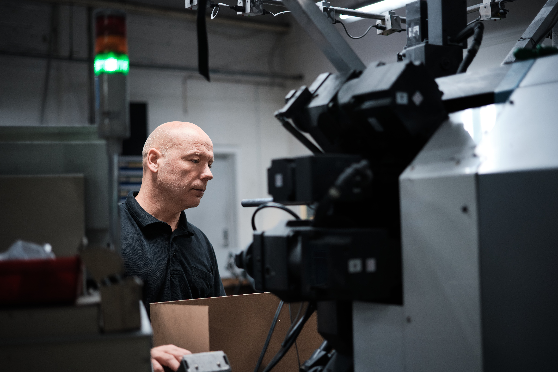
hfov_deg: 39.6
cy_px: 186
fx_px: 775
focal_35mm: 50
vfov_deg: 27.0
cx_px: 279
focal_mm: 33
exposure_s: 1/125
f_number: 1.4
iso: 500
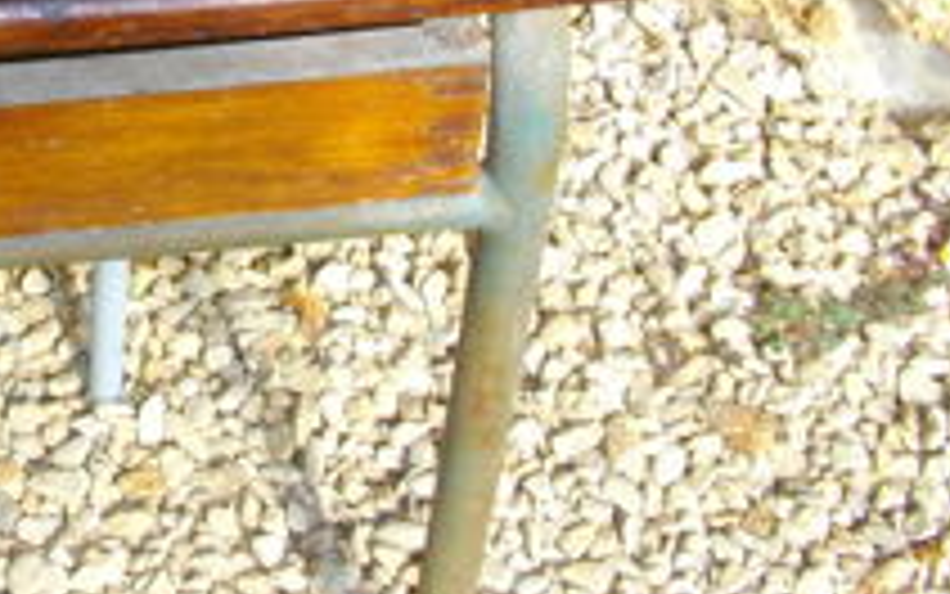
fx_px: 1994
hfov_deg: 24.9
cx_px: -95
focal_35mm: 77
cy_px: -72
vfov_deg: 16.4
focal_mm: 5.7
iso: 100
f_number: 5.5
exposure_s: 1/80
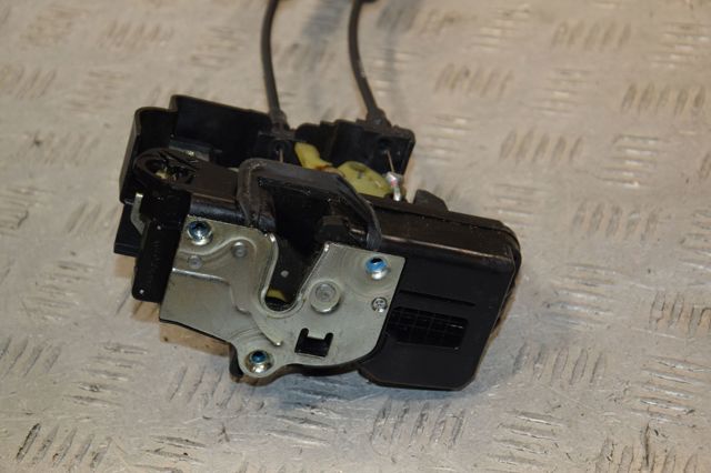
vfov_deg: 13.0
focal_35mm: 105
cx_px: 356
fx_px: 2073
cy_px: 236
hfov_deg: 19.5
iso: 800
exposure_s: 1/200
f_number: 7.1
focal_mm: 70
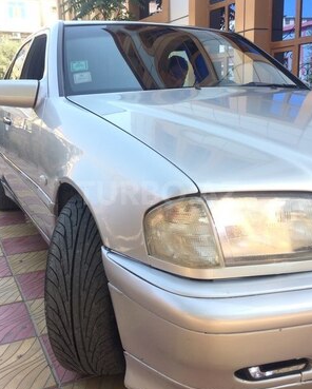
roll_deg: +2.8
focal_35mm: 38
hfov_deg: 39.2
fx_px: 438
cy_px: 193
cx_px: 158
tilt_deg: -11.5
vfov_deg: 47.9
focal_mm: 4.15
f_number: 2.2
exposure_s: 1/283
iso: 32
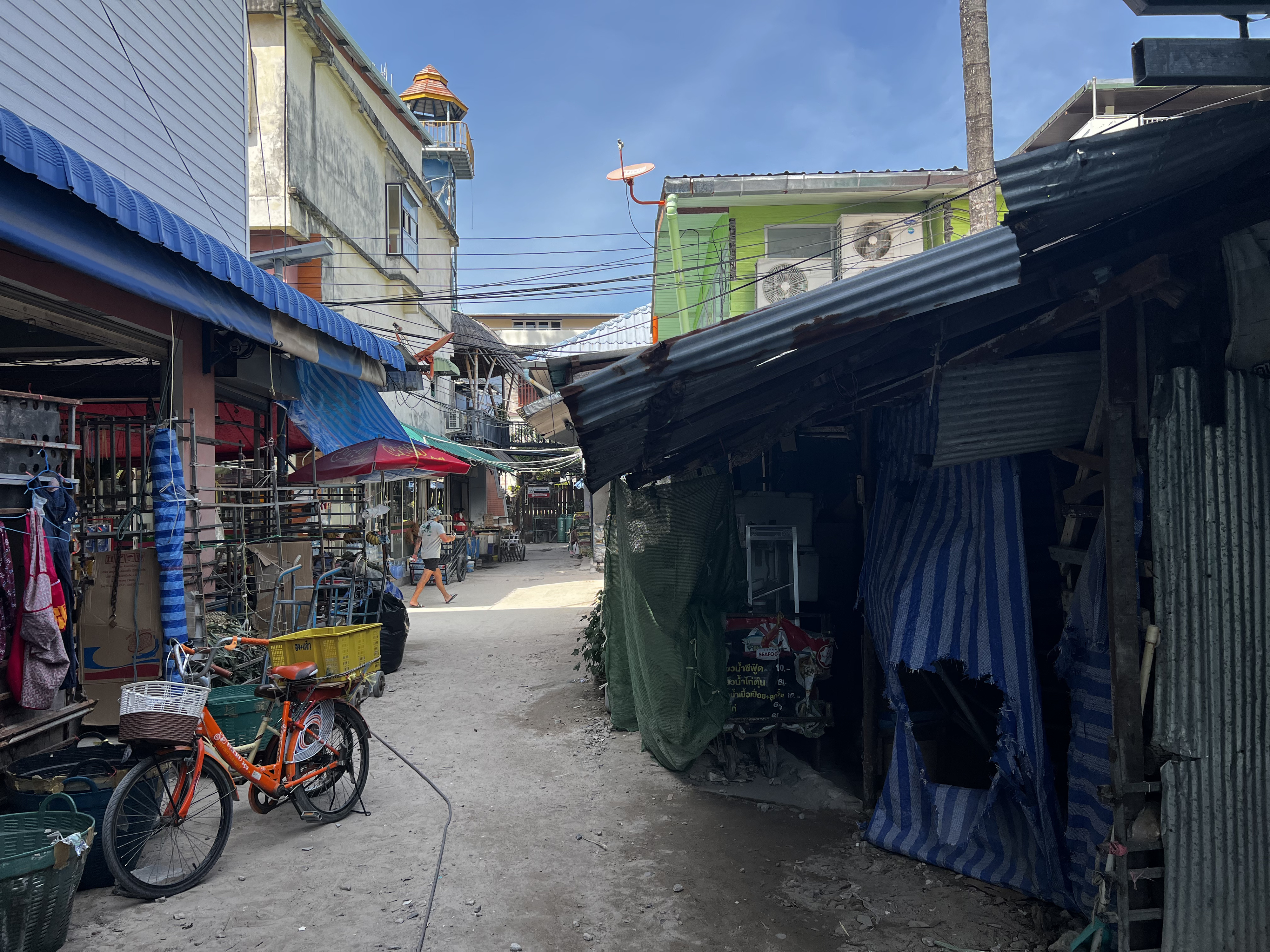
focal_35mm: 26
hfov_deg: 67.3
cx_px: 635
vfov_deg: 53.1
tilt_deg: +1.8
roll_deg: +1.3
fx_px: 954
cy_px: 476
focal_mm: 5.7
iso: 50
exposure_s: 1/1311
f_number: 1.5
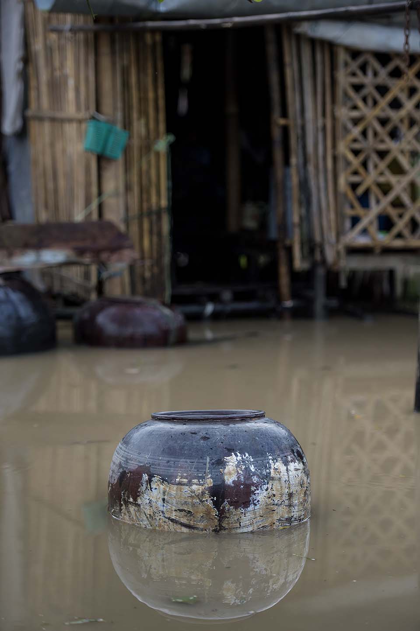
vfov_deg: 20.4
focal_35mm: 100
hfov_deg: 13.7
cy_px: 316
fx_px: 1752
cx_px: 210
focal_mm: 100
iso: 800
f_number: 3.2
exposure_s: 1/2500
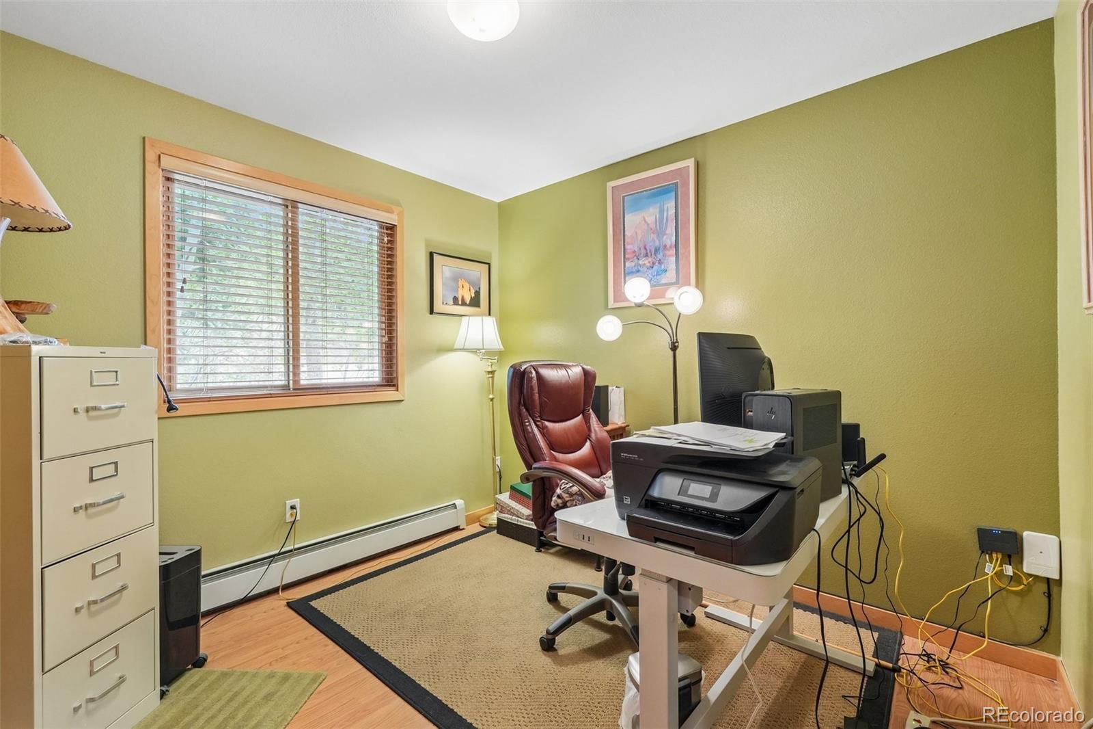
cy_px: 364
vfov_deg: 77.3
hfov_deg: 100.4
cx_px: 546
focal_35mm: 15
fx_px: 455
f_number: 8
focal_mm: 10
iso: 800
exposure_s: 1/6
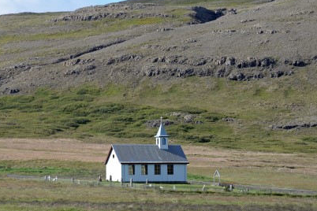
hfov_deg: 10.9
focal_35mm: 188
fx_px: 1655
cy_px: 78
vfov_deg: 7.3
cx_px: 114
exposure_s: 1/400
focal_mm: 105
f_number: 5
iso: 100
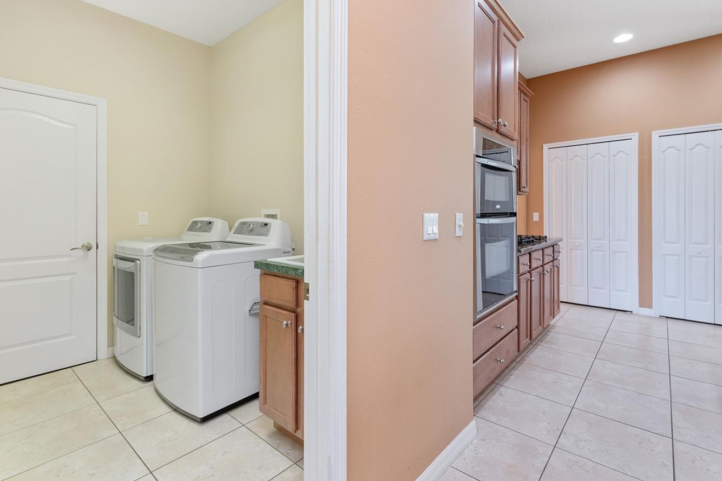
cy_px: 205
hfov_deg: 93.3
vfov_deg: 70.0
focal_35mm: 17
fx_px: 341
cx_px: 368
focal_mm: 14
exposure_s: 1/2
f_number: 7.1
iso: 200
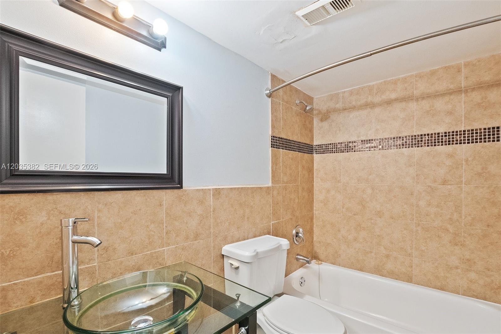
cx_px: 250
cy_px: 167
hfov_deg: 100.4
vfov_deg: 77.3
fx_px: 209
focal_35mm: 15
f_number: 8
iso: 4000
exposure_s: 1/15
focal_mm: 10
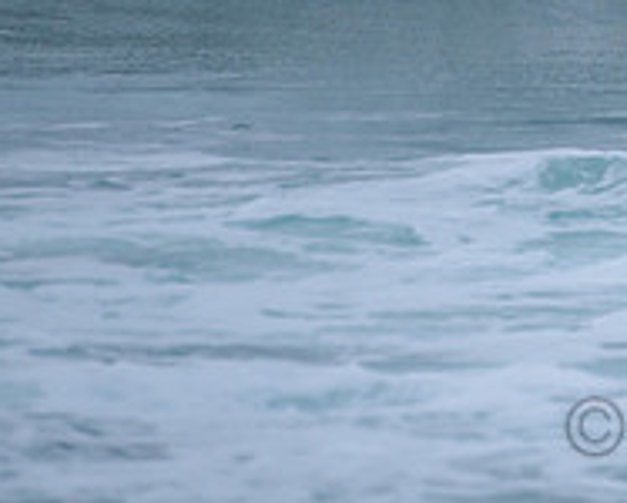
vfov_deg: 1.1
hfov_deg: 1.3
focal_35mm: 1454
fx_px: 27010
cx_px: 825
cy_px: -129
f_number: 5.6
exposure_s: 1/2000
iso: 320
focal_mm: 500
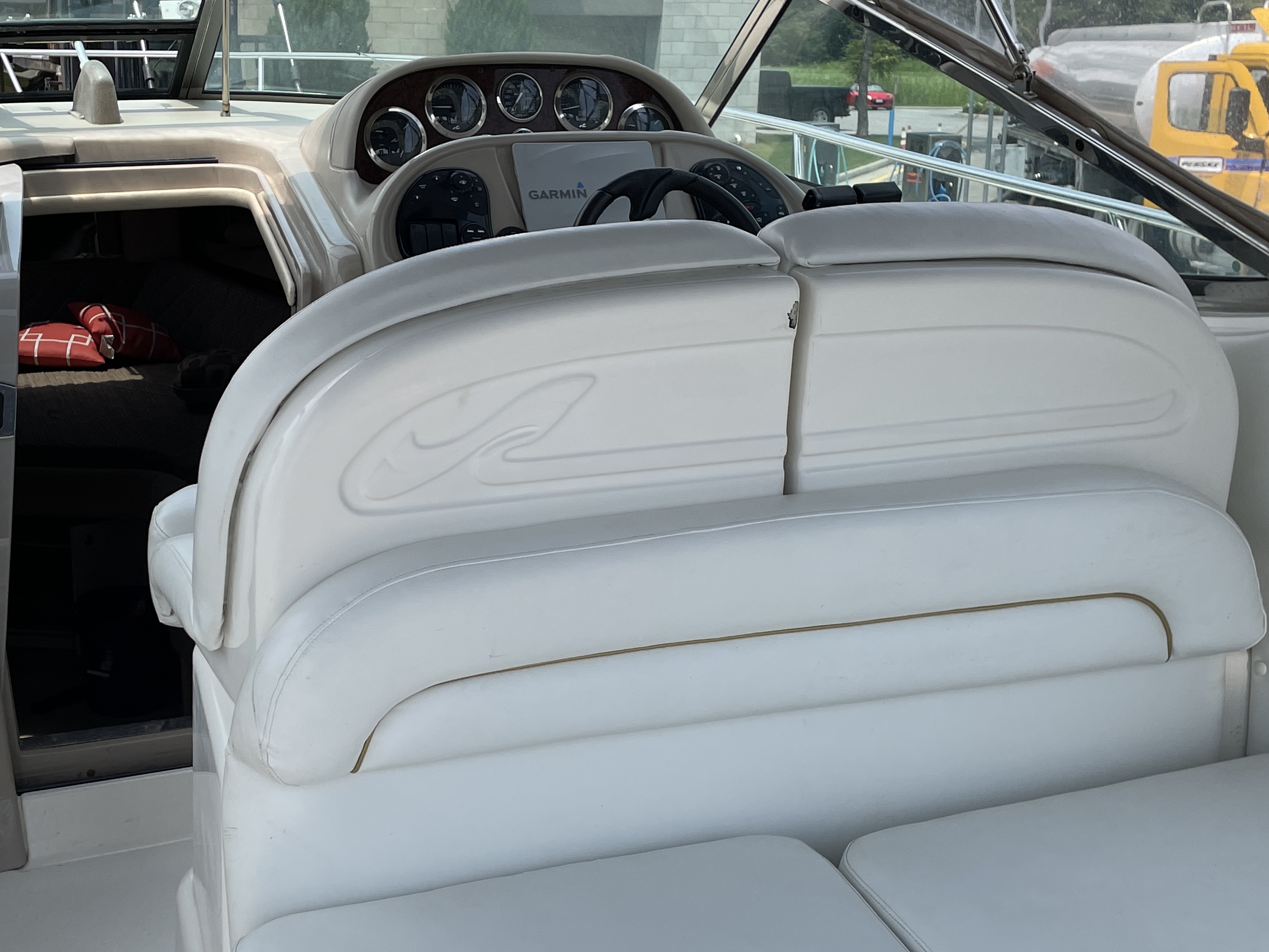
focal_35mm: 49
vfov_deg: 29.6
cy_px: 568
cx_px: 431
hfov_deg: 38.5
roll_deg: -0.8
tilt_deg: -16.1
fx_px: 1797
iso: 32
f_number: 1.6
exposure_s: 1/2398
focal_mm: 4.2
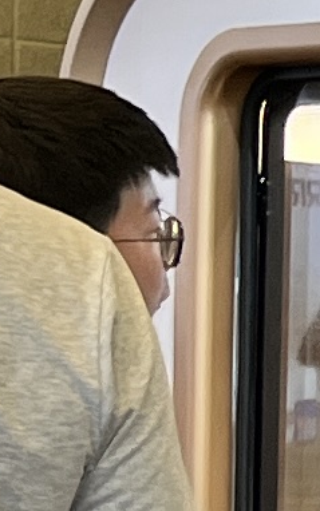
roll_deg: -0.8
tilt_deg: +0.7
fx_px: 4057
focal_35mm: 291
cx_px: 1437
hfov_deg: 4.1
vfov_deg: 7.2
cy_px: 393
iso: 64
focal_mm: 5.1
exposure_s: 1/100
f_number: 1.6
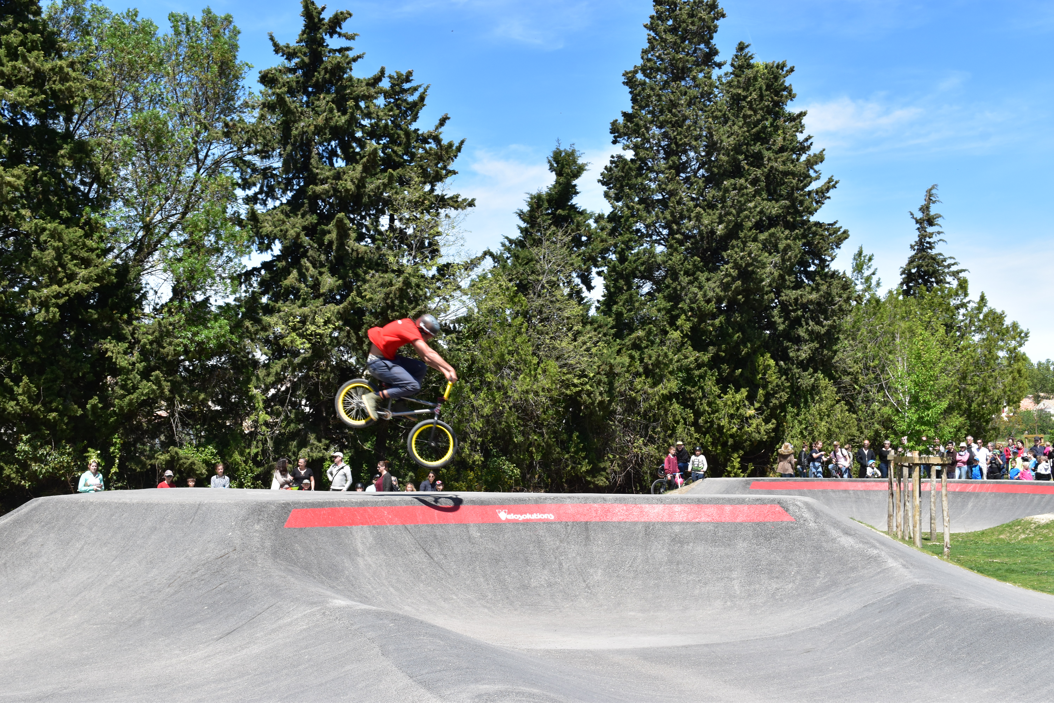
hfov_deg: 43.6
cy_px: 352
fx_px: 1317
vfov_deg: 29.9
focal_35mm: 45
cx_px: 527
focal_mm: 30
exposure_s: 1/320
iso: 400
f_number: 10
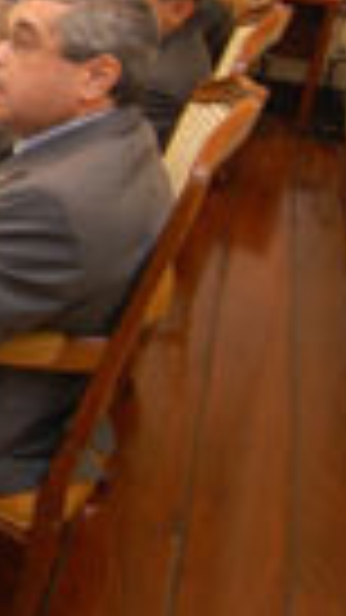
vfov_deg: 31.5
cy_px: 76
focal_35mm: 64
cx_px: -454
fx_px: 1045
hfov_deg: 14.0
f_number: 4
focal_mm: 14
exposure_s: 1/50
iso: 800
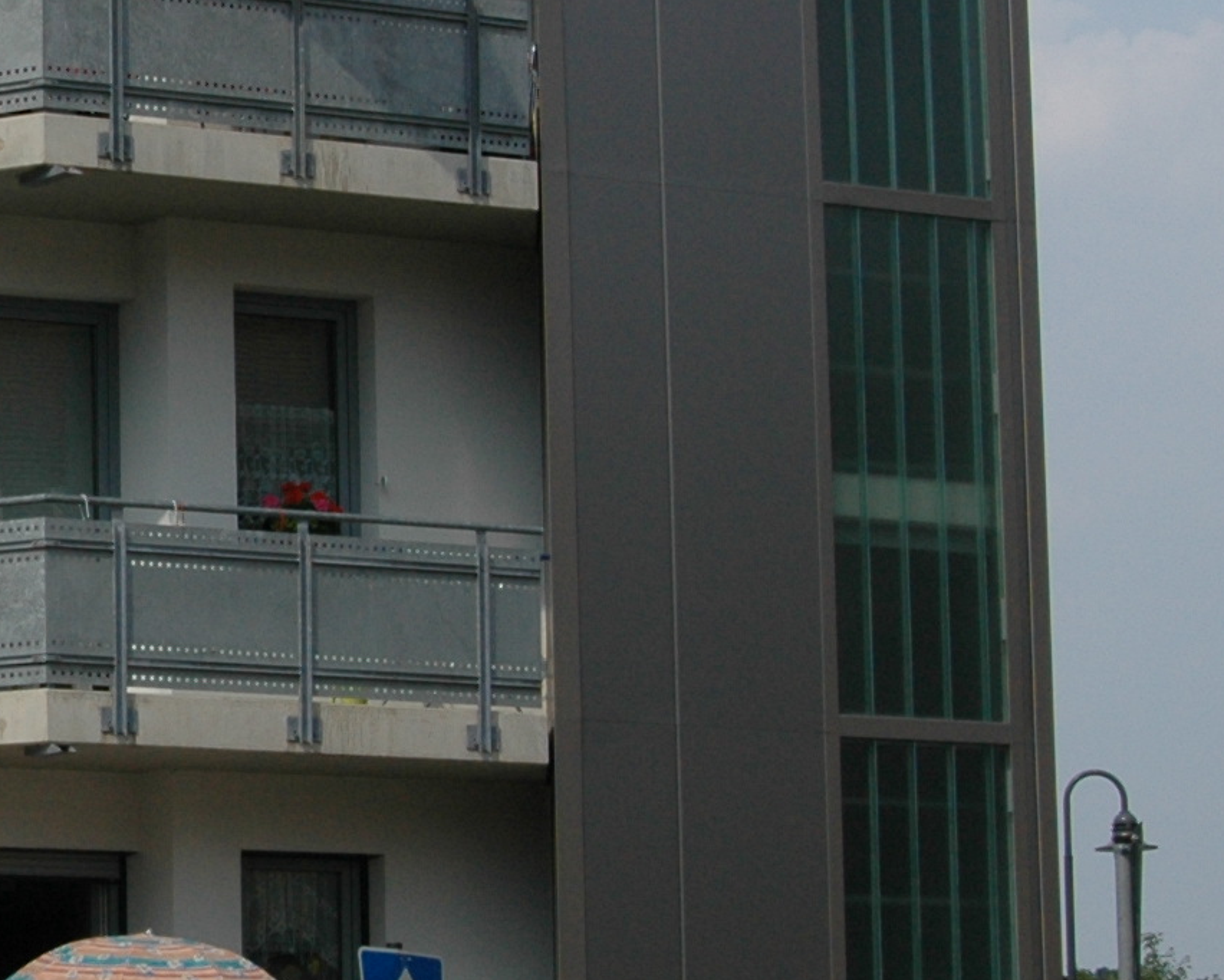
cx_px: -434
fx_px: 5037
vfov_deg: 11.1
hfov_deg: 13.3
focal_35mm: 139
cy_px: 447
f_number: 10
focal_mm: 28
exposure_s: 1/400
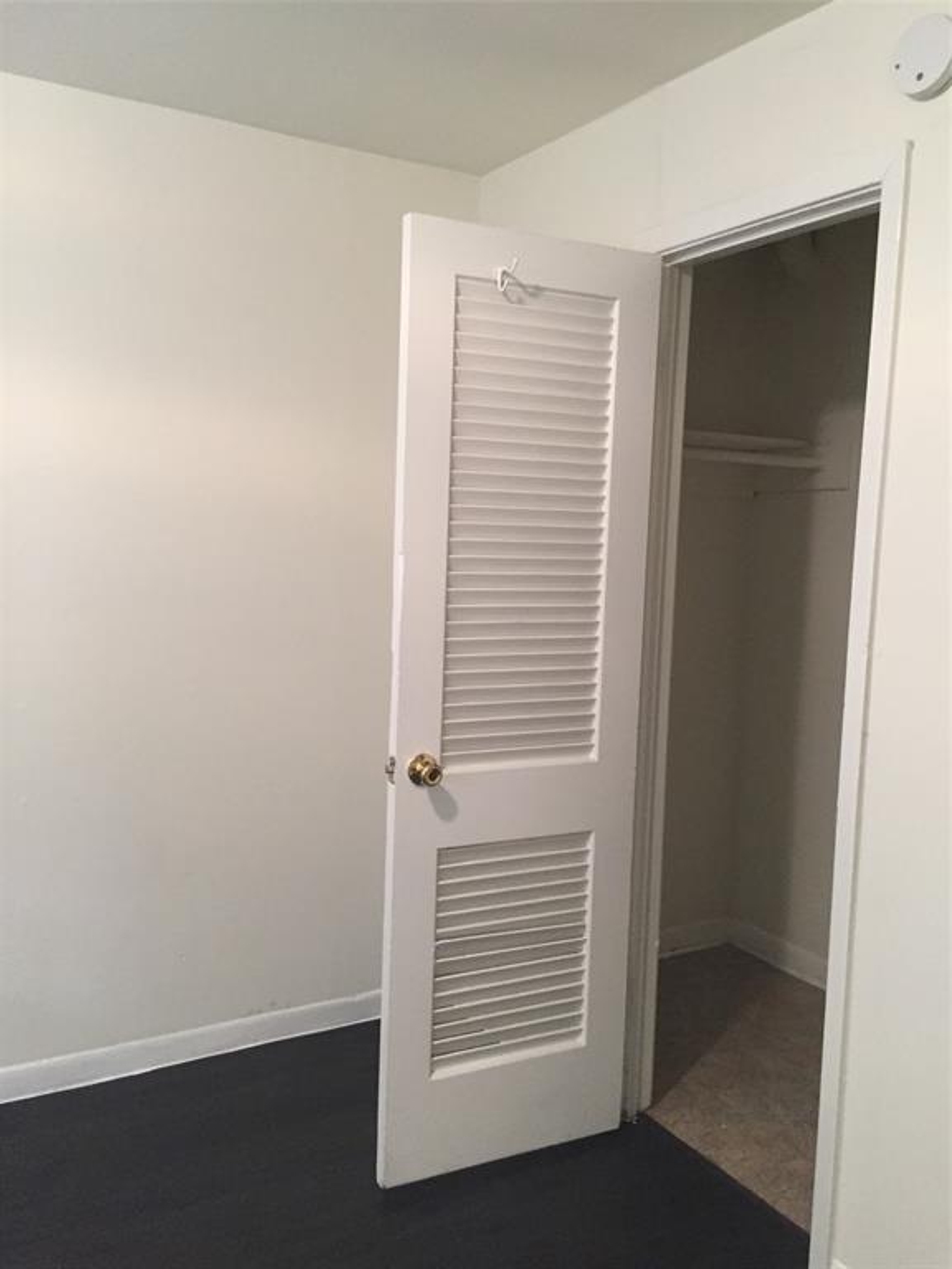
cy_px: 634
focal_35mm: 29
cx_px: 476
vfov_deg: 61.7
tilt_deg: -3.9
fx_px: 1063
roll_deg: -2.3
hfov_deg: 48.2
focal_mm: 4.15
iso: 250
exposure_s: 1/17
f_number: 2.2
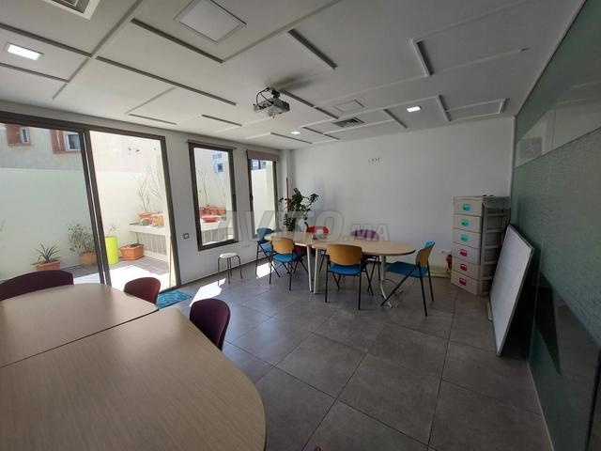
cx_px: 300
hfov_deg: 106.2
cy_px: 226
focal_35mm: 13
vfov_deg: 89.9
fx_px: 226
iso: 50
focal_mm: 1.74
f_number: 2.2
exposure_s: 1/200
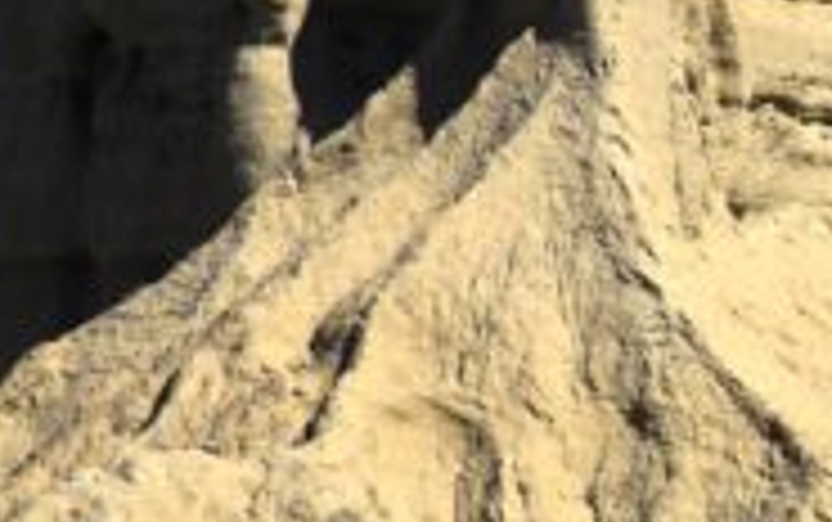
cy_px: 268
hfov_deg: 2.2
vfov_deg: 1.4
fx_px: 21493
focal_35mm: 947
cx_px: 1745
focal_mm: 112
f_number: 11
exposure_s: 1/500
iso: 100
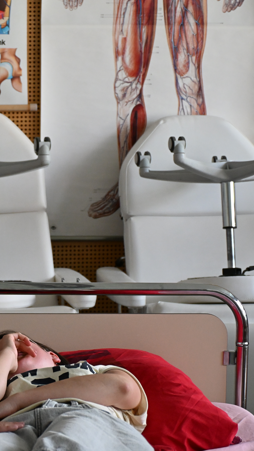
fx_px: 1674
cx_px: -54
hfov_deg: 8.6
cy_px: 226
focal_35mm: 140
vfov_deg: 15.4
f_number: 5
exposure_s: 1/200
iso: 1800
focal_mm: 59
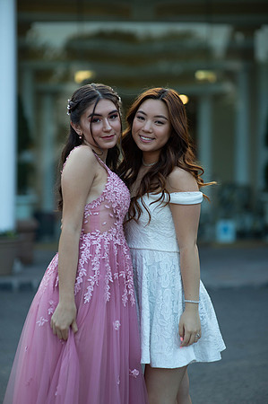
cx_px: 134
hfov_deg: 16.0
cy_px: 202
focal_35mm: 85
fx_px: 951
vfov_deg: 23.9
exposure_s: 1/1000
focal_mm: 85
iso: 250
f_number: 2
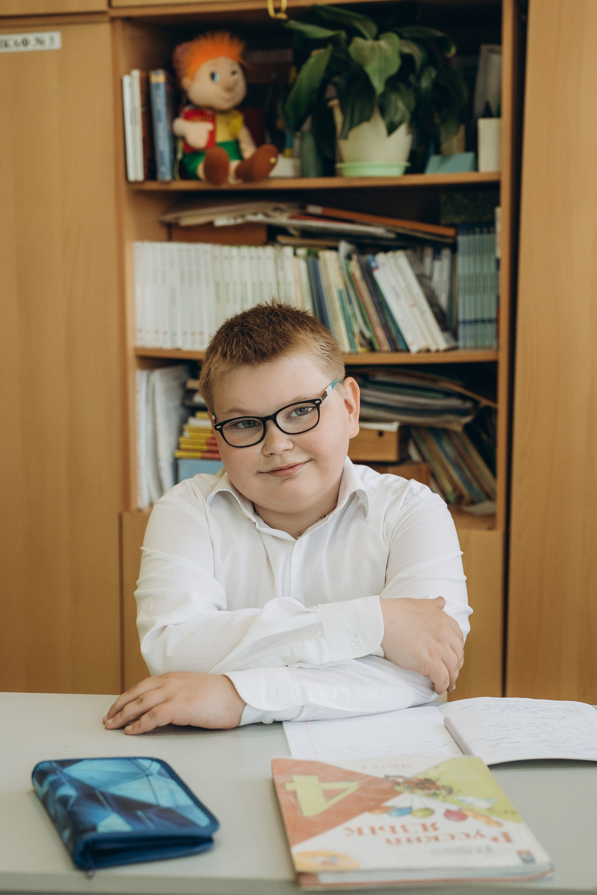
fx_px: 1567
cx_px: 298
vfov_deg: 31.9
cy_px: 448
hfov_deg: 21.6
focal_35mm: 63
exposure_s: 1/250
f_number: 3.2
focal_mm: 42
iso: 500
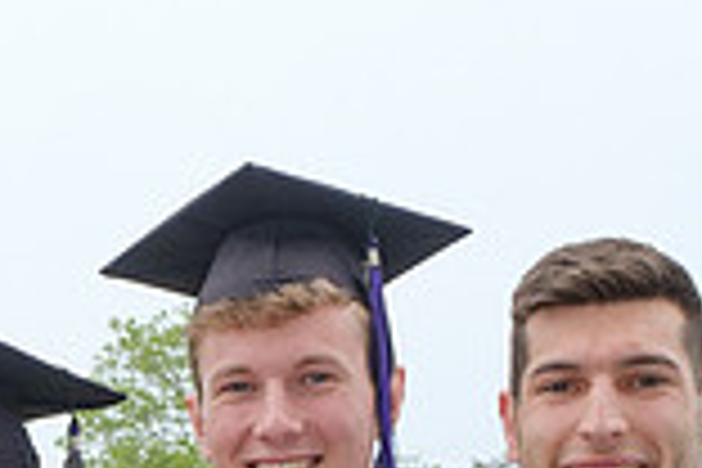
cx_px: -99
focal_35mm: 166
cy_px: 1083
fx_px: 3237
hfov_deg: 12.1
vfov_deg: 7.7
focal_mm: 22.7
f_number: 8
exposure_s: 1/125
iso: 200
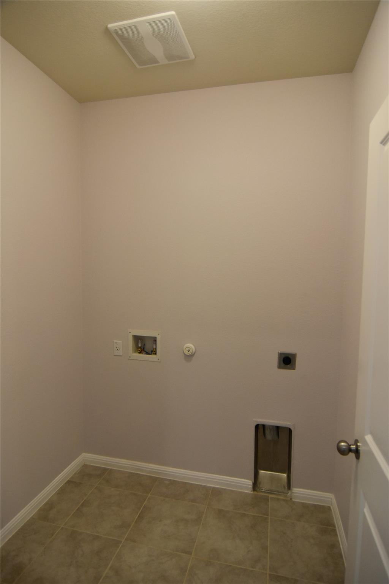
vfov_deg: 90.0
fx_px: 292
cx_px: 194
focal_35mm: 18
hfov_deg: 67.4
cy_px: 292
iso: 800
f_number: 4
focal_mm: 12
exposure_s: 1/125
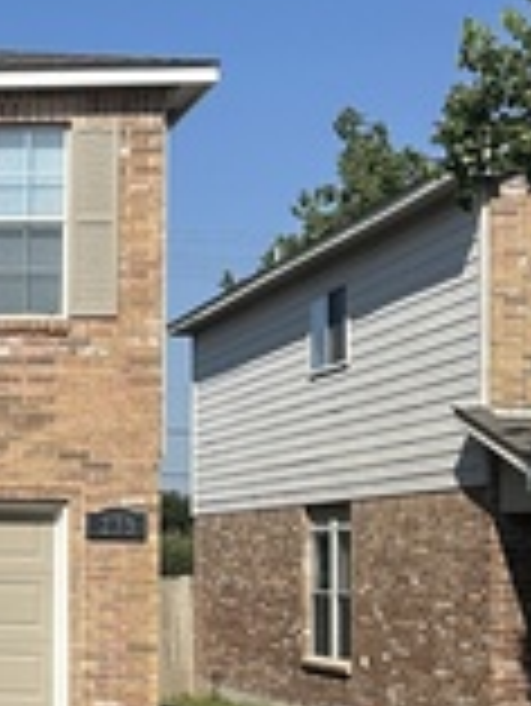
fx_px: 2002
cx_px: -482
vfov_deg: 20.0
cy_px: 441
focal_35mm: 98
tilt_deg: +3.9
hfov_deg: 13.3
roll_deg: -2.2
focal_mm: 6.86
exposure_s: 1/7042
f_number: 1.78
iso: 80
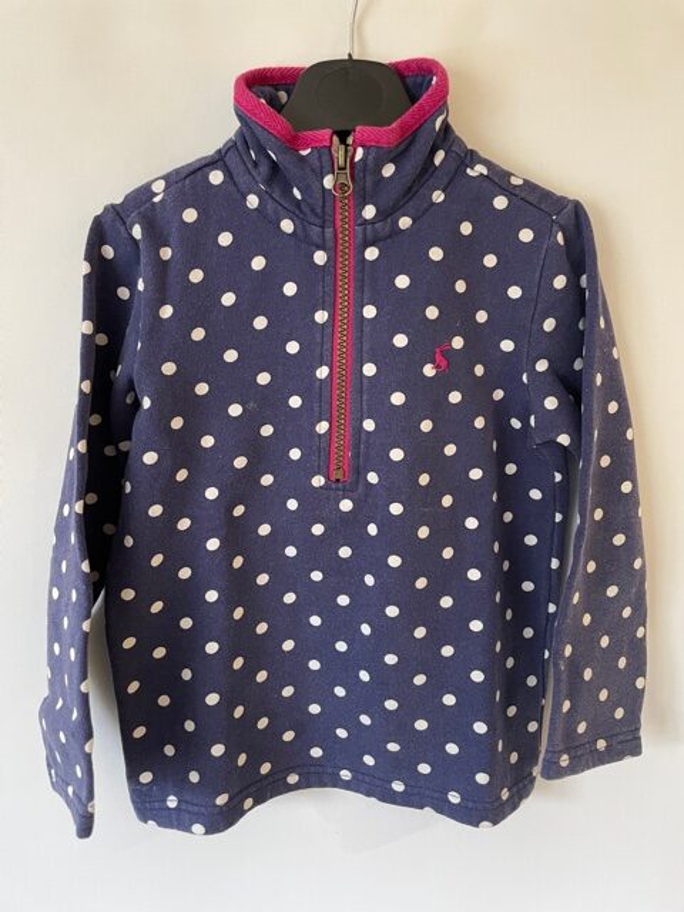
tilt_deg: -10.3
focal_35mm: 26
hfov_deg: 53.1
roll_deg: +0.1
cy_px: 456
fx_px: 685
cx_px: 342
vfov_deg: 67.3
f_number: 1.6
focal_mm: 4.2
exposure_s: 1/50
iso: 400
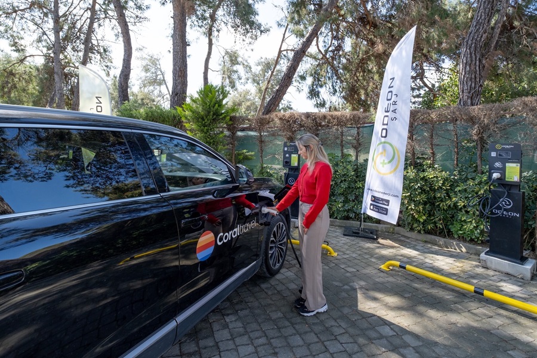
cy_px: 179
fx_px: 254
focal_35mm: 17
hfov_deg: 93.3
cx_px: 268
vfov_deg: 70.4
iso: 125
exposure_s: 1/250
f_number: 4.5
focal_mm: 11
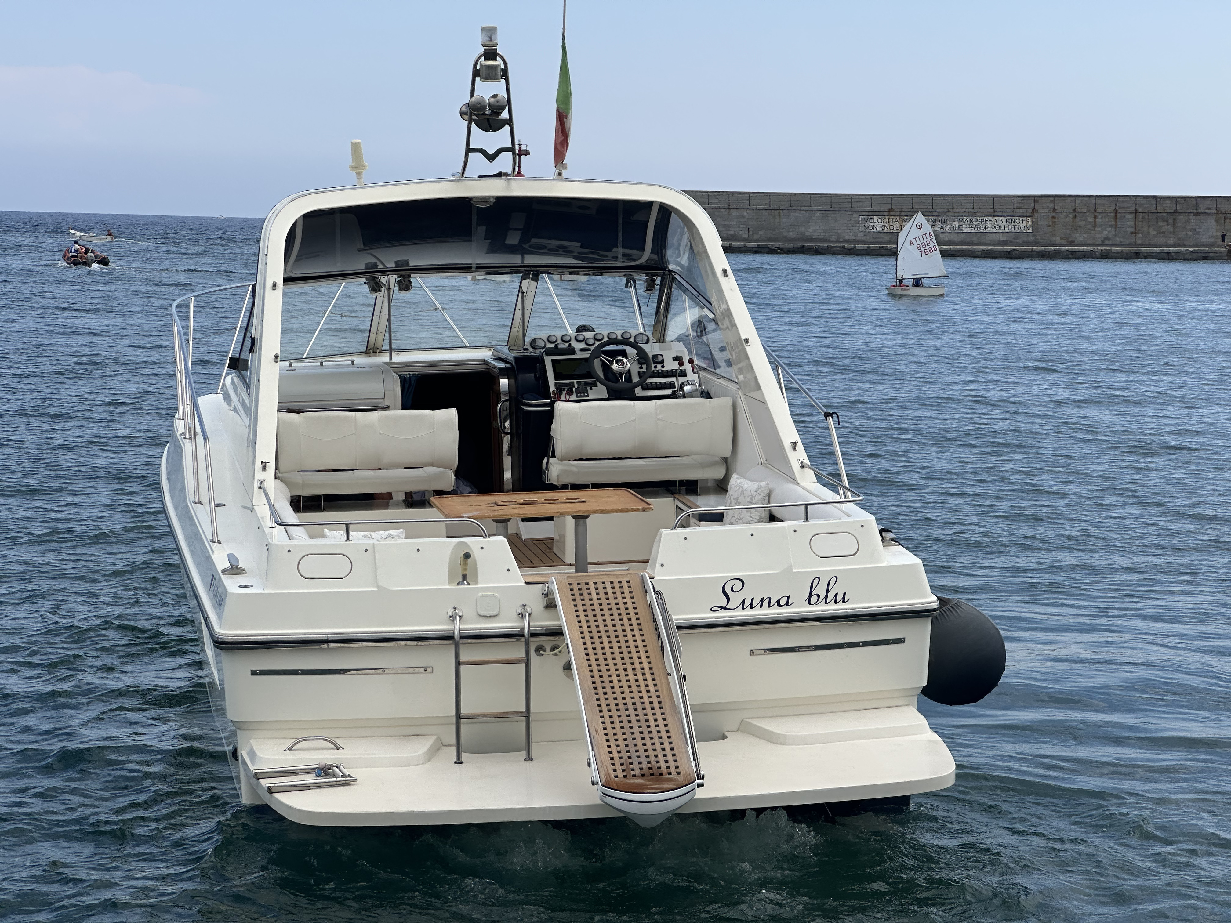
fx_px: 2738
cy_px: 462
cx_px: 616
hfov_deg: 25.3
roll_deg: -1.4
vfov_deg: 19.1
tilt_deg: -4.4
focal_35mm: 77
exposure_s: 1/661
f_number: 2.8
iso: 32
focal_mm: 9
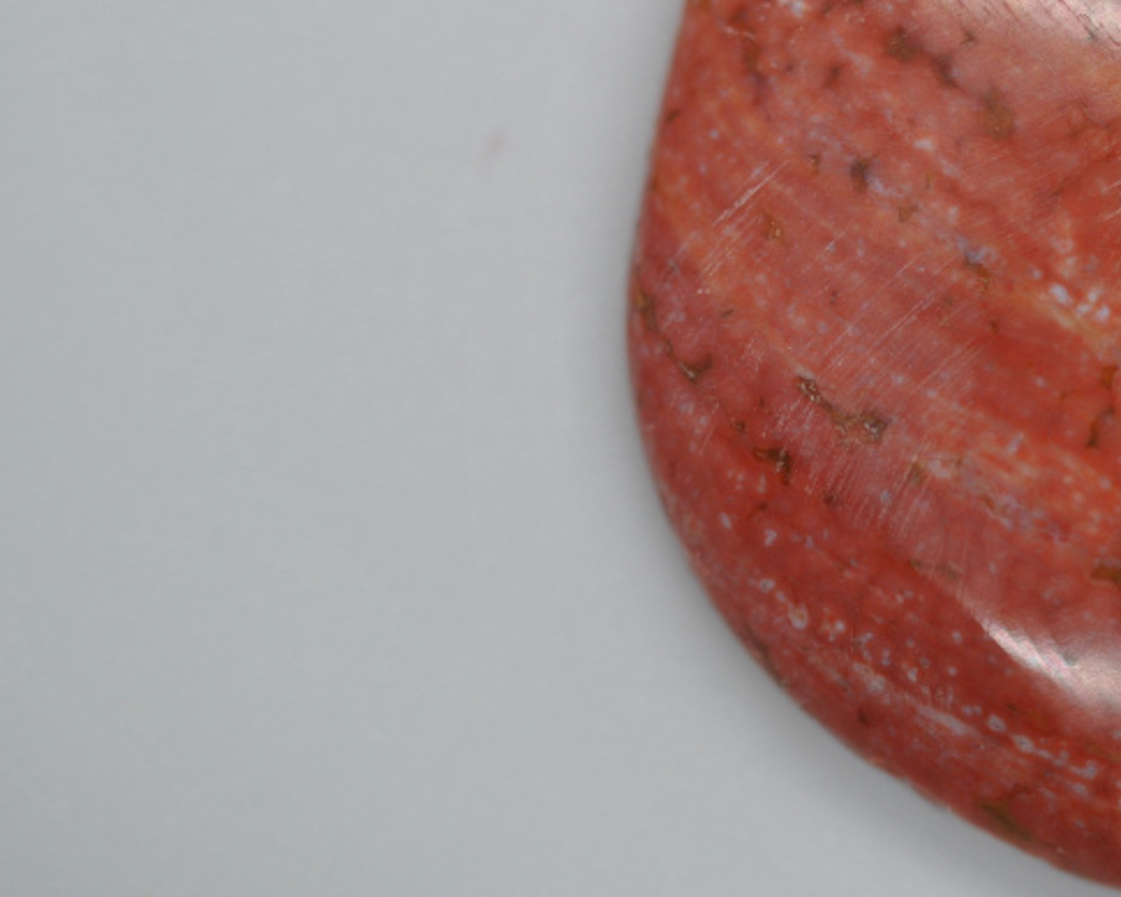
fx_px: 10118
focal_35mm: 305
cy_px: 198
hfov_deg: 6.3
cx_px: 1119
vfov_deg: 5.1
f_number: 4.5
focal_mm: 105
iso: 200
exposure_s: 1/320
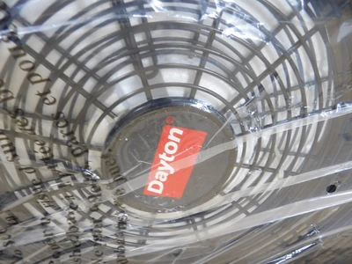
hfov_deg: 71.6
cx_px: 176
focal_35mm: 24
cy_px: 132
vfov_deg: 56.8
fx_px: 244
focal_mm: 4.3
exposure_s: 1/18
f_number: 3.2
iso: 200
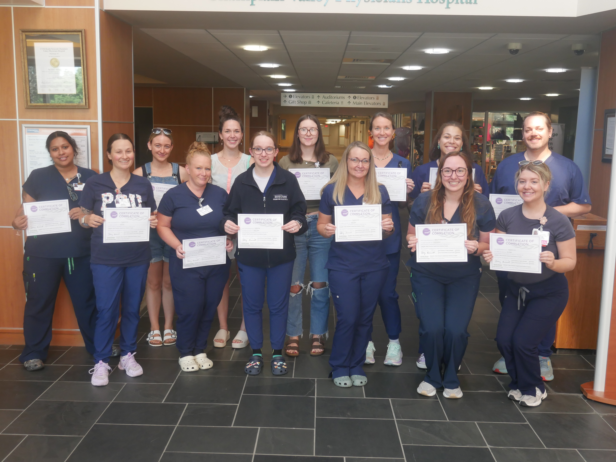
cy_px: 231
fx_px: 677
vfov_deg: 37.7
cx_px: 308
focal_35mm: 38
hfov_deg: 49.0
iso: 800
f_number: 4.1
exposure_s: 1/60
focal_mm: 19
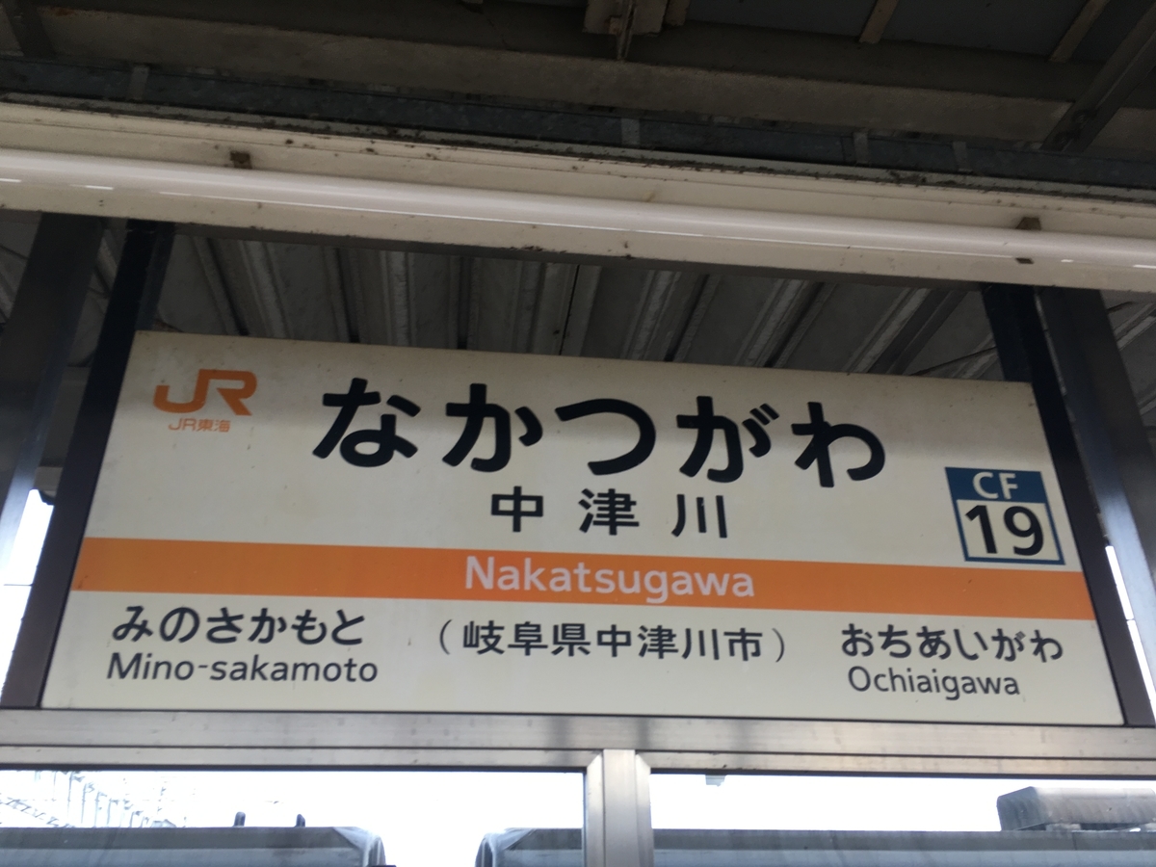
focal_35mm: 29
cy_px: 434
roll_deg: -0.6
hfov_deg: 61.7
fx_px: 968
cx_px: 578
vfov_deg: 48.2
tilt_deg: +28.5
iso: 32
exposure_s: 1/120
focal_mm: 4.15
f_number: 2.2
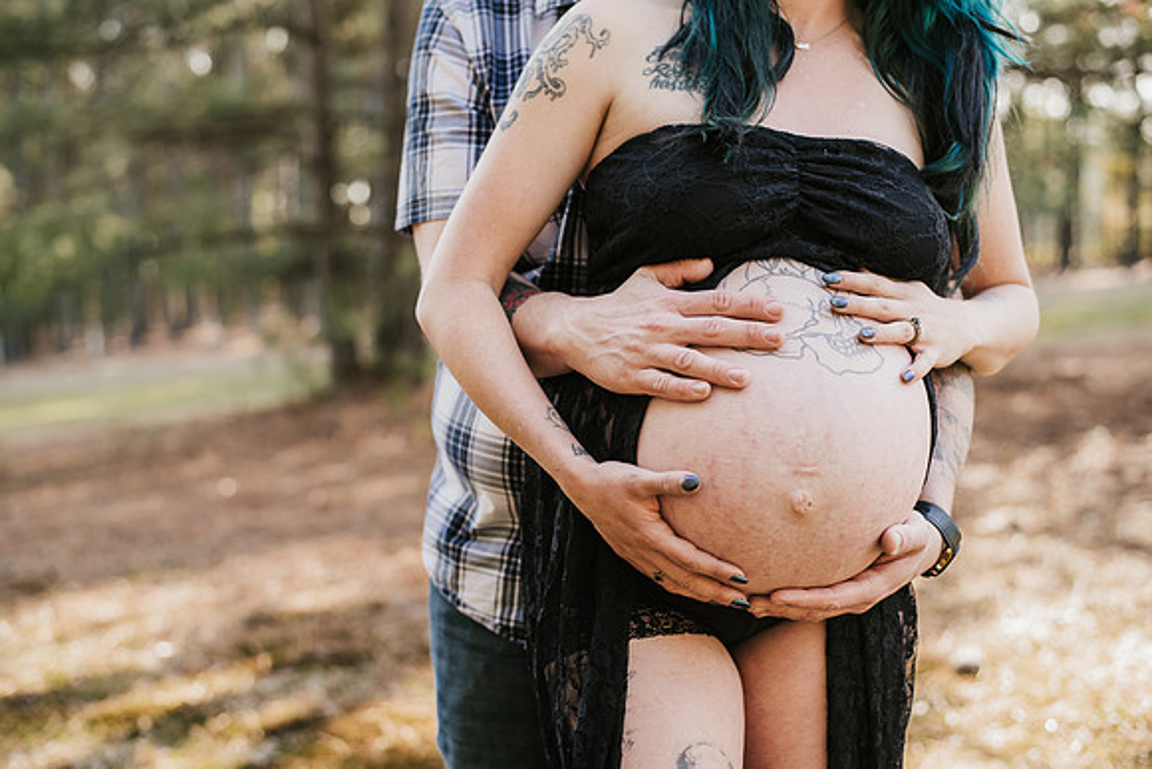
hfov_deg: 39.6
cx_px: 576
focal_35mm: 50
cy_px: 384
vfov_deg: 27.0
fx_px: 1600
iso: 100
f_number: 2.8
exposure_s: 1/125
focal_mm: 50
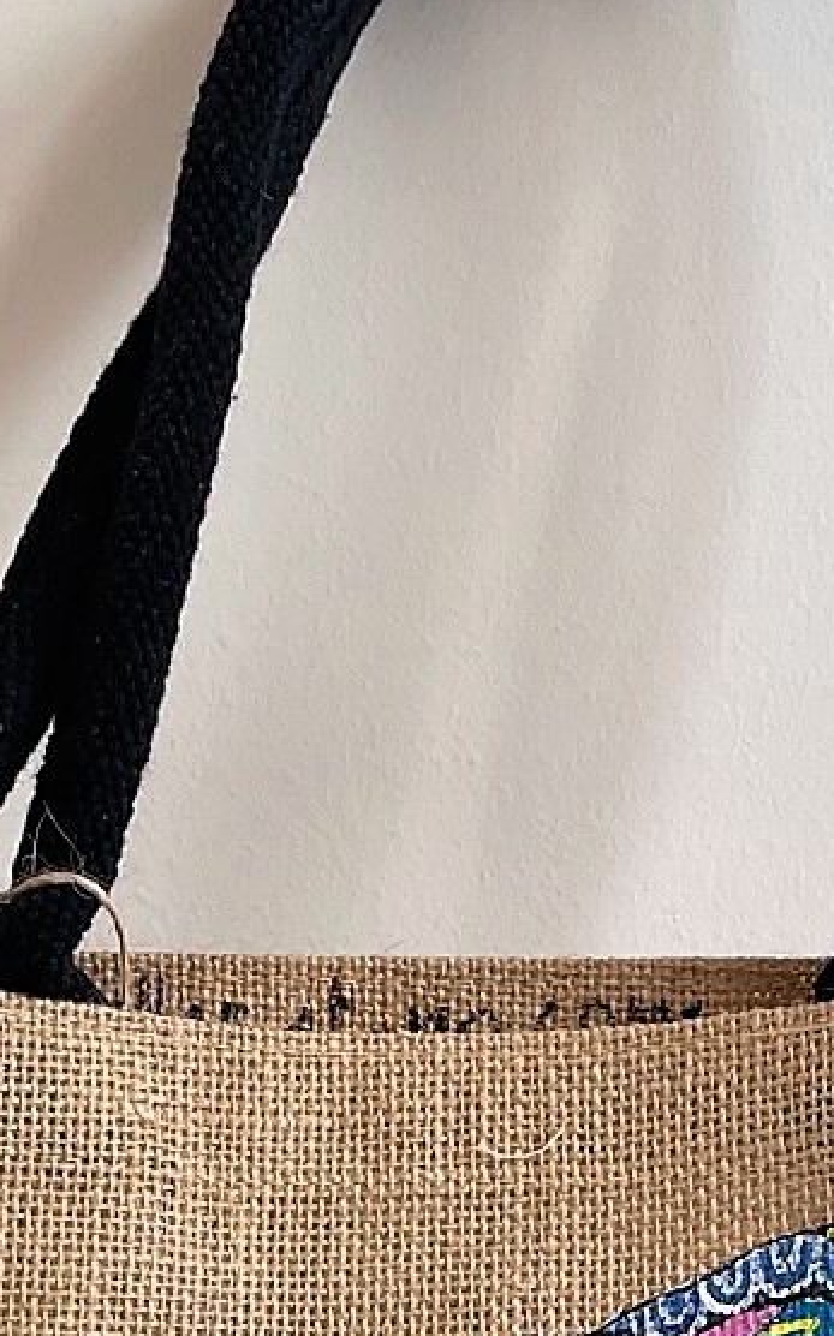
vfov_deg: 18.8
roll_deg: -1.1
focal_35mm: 100
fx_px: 3640
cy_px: 1877
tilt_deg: -5.9
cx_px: 356
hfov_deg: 13.1
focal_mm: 4.2
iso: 32
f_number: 1.6
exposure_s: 1/100
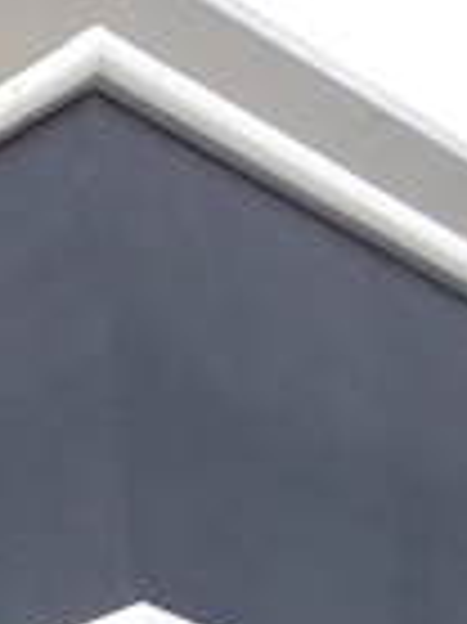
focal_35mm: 115
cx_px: -1159
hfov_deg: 8.9
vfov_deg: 14.0
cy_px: 1306
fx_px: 2072
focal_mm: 3.45
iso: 69
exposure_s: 1/100
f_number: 1.94
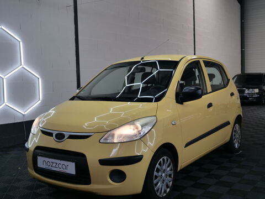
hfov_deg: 46.8
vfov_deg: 36.0
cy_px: 100
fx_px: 306
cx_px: 132
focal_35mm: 40
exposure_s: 1/100
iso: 200
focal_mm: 20
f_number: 4
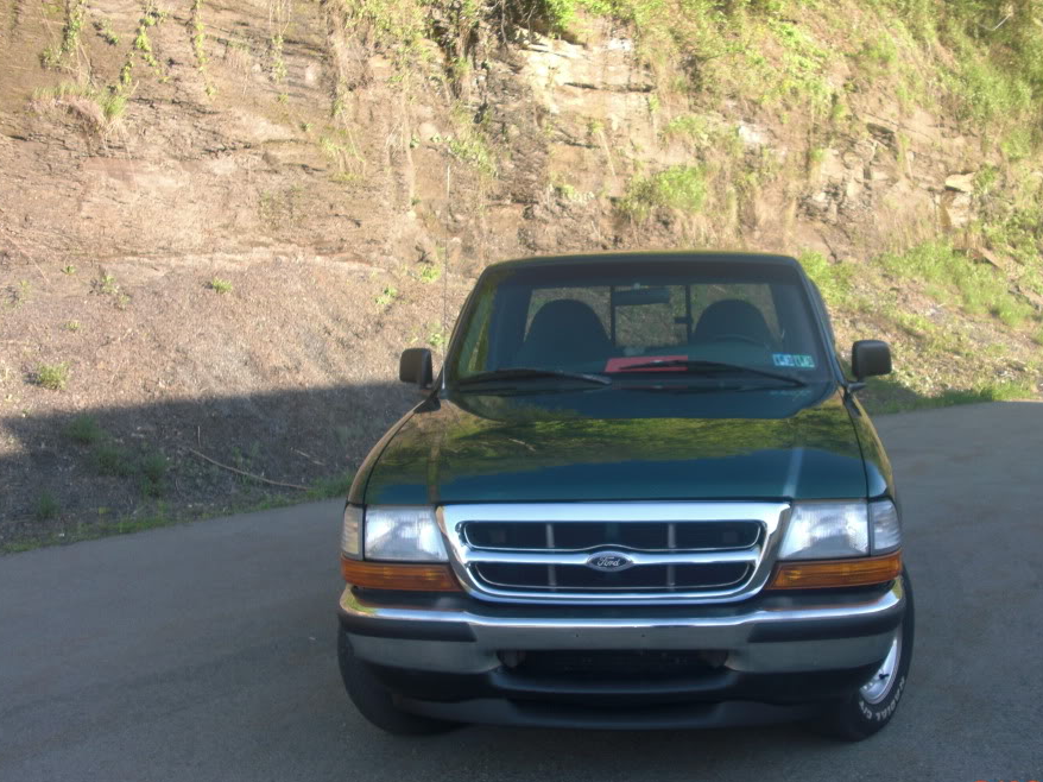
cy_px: 428
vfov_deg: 34.3
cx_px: 593
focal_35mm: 42
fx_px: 1265
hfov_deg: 44.7
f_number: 2.8
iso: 50
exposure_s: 1/125
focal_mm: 6.3
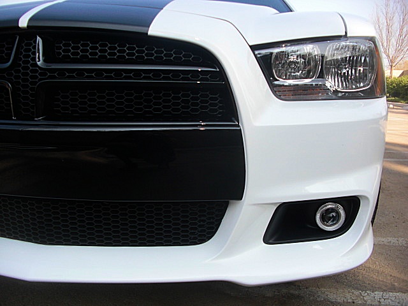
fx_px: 424
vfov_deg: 39.7
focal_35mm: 36
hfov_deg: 51.4
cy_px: 153
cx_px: 204
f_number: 2.8
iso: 50
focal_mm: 6.3
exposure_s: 1/320
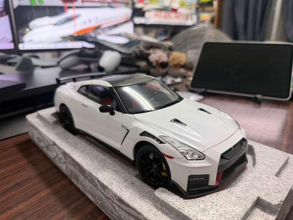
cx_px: 146
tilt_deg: -19.7
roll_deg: -1.5
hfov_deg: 71.6
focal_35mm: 24
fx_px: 203
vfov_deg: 56.8
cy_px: 110
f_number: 1.78
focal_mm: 6.76
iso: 160
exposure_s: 1/60
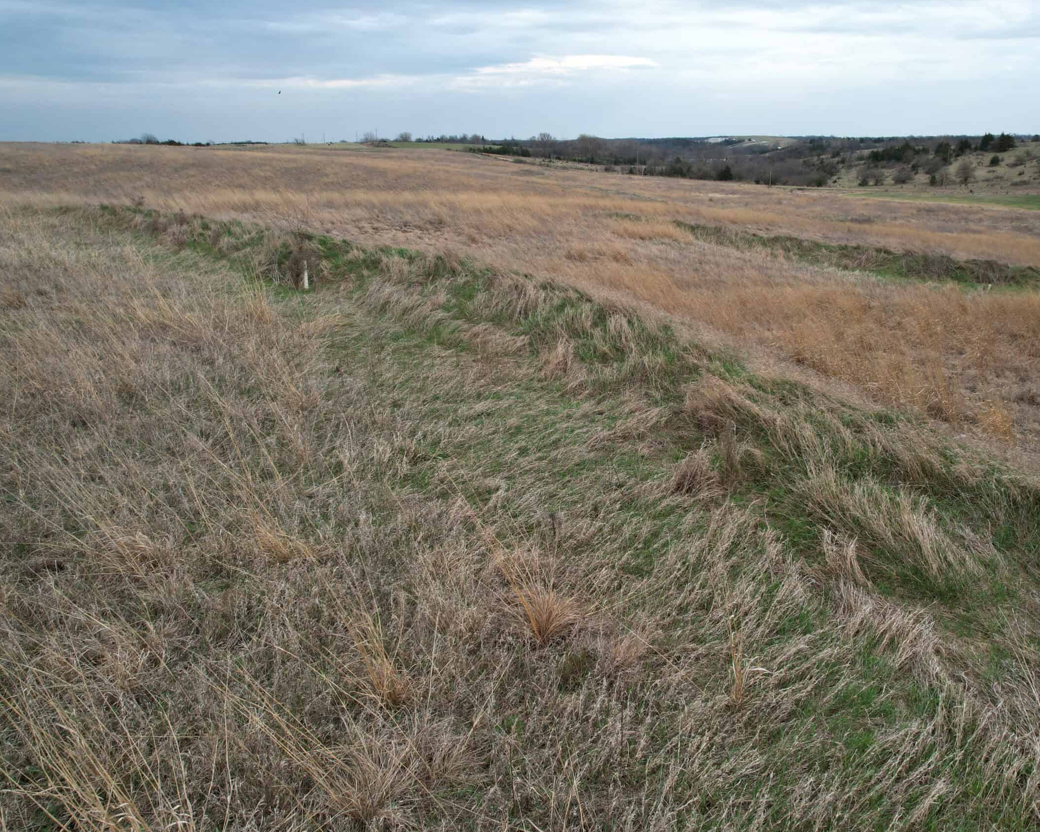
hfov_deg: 67.5
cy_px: 419
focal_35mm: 25
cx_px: 618
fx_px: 769
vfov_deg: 56.8
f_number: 2.8
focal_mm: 8.4
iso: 100
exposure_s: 1/500
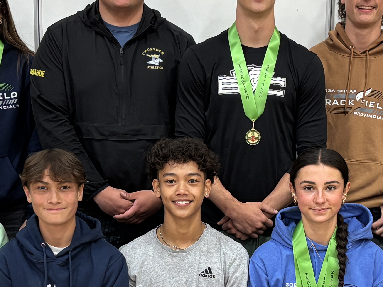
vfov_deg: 16.5
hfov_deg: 22.2
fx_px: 974
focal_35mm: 88
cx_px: 217
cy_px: 264
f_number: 1.6
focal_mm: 5.96
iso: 200
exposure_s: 1/60
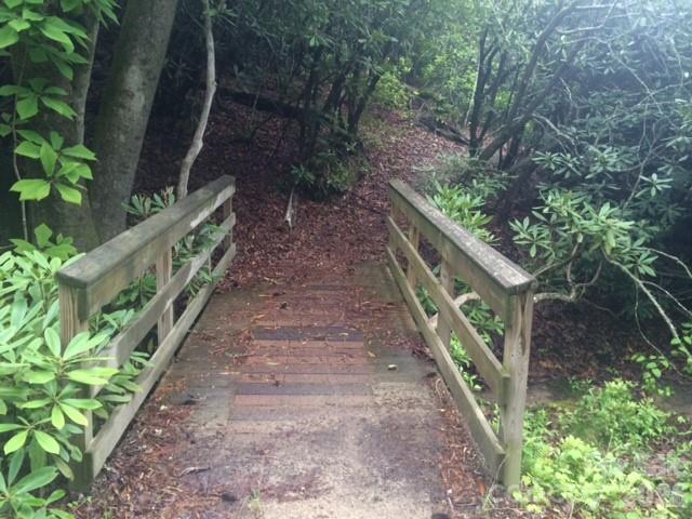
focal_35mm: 30
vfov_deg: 46.8
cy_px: 260
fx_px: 600
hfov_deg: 60.0
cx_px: 346
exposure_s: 1/30
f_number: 2.2
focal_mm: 4.12
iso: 100
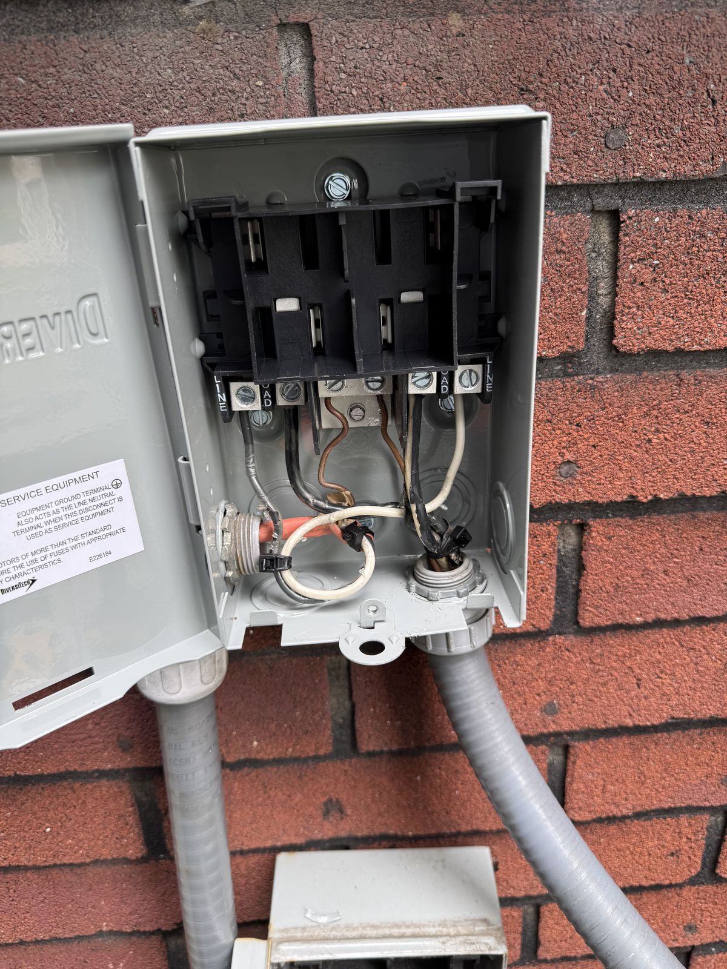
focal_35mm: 24
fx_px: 672
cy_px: 484
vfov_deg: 71.6
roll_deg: +3.1
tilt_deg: -24.0
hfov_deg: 56.8
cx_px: 364
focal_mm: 6.76
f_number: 1.78
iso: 64
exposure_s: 1/174
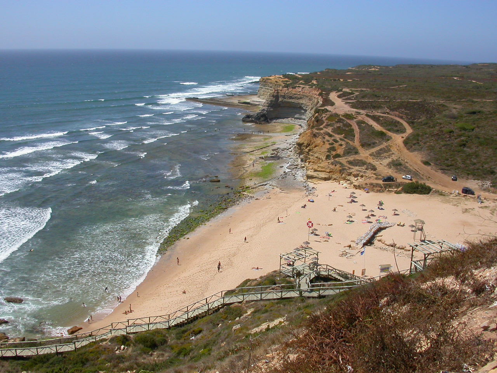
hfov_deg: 49.0
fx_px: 546
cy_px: 186
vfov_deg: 37.7
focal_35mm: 38
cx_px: 248
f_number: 7.5
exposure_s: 1/498
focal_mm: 7.85
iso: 100
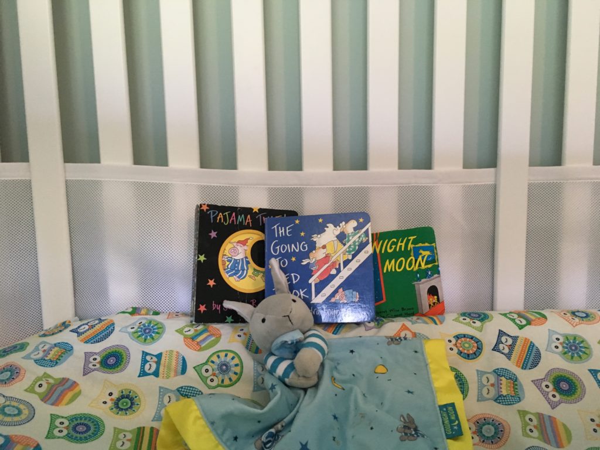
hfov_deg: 61.7
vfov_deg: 48.2
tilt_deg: -6.4
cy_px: 225
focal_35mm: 29
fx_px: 503
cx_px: 300
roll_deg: +0.9
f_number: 2.2
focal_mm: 4.15
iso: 160
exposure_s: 1/30
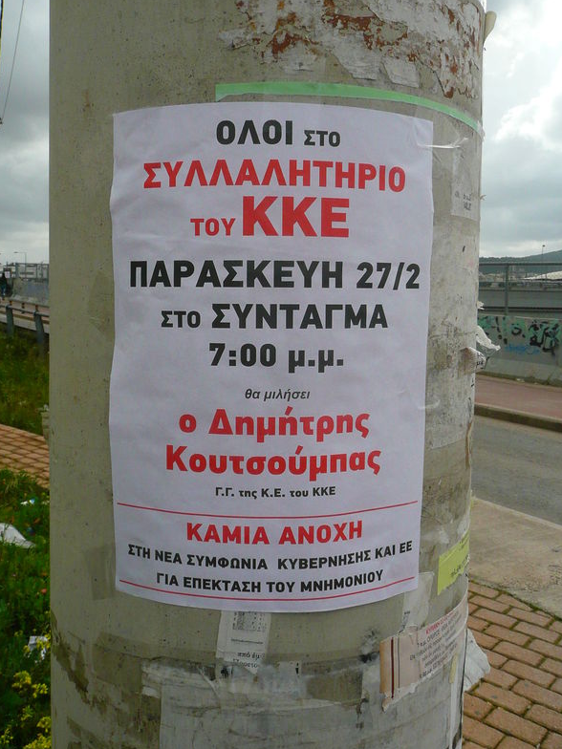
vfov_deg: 59.9
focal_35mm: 30
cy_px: 351
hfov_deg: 46.8
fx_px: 649
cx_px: 283
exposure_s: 1/500
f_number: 8
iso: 200
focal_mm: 4.6
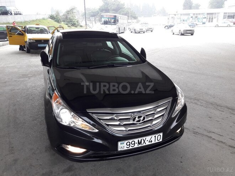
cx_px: 118
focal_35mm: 28
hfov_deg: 63.4
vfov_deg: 49.7
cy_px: 88
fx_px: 190
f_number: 1.9
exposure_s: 1/100
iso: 50
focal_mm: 3.7
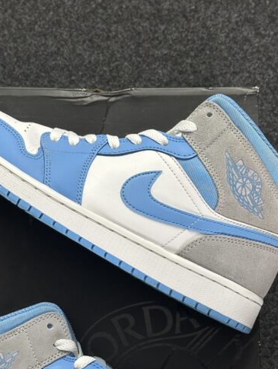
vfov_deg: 24.3
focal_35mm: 79
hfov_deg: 18.7
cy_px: 288
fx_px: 844
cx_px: 116
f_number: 1.78
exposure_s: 1/50
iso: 160
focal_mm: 6.86
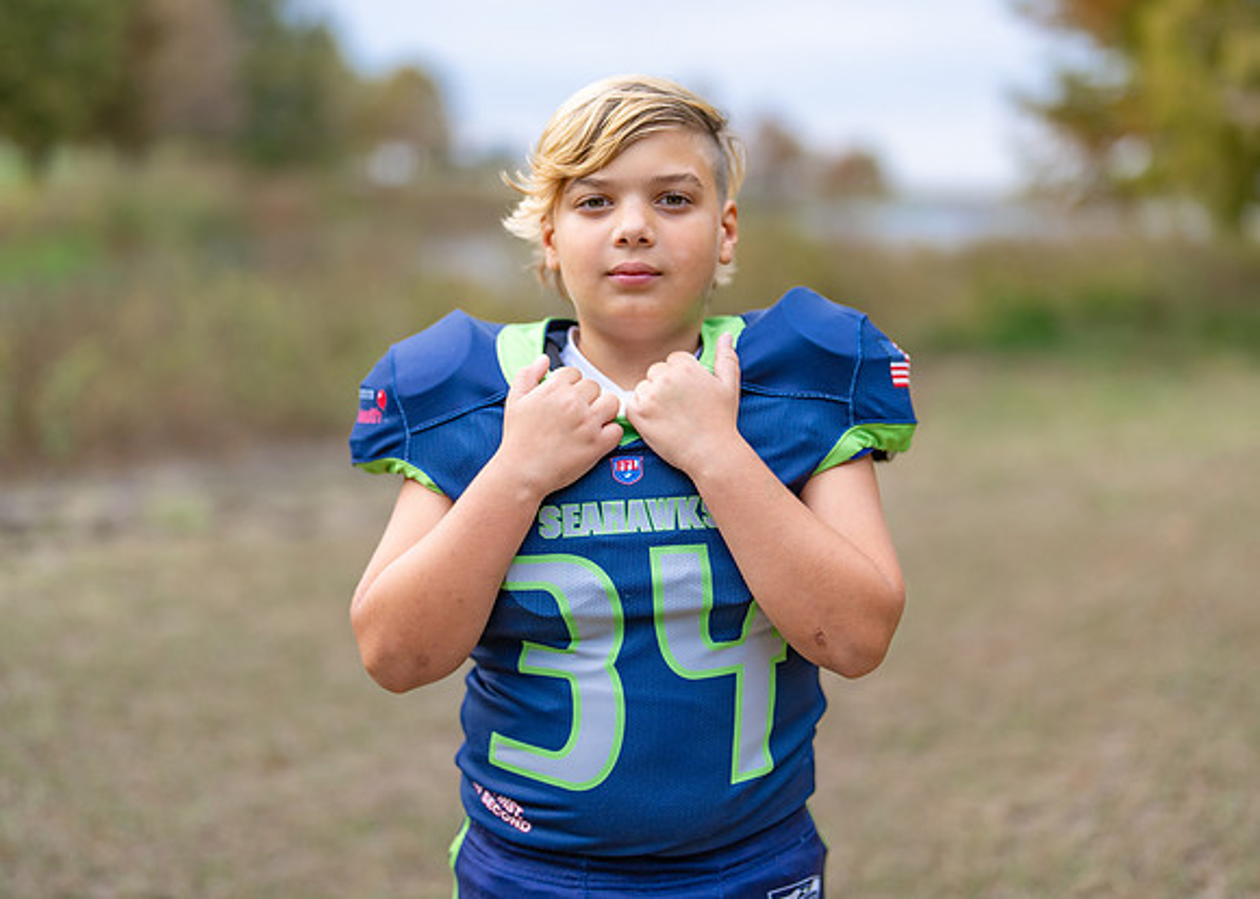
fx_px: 2072
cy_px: 404
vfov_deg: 24.5
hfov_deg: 33.8
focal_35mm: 58
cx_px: 630
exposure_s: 1/1250
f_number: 1.2
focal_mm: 50
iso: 100
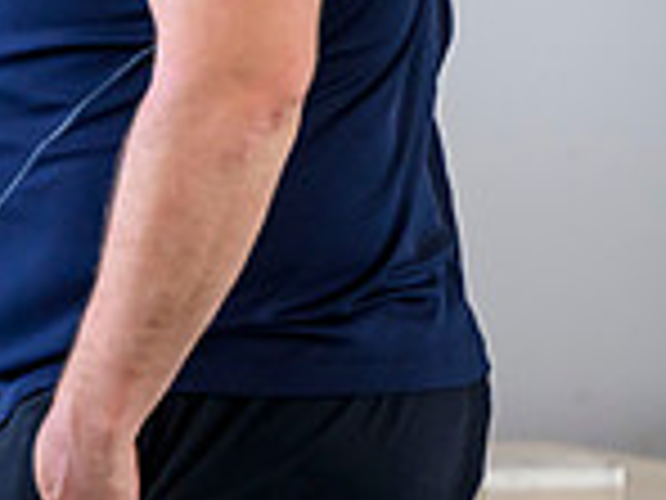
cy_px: 36
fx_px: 15045
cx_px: -491
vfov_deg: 1.9
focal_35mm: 782
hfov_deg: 2.5
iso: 2500
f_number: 3.2
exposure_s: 1/500
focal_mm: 195
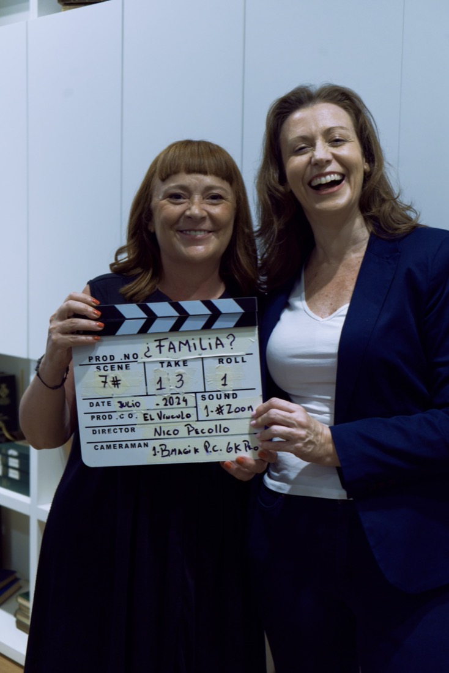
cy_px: 336
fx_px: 953
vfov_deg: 38.9
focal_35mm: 51
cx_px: 224
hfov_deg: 26.5
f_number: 4.5
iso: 3200
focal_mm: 51
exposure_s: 1/60
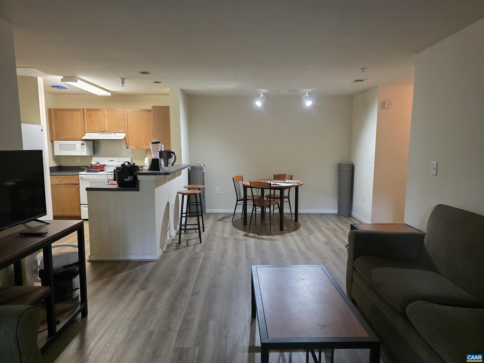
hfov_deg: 73.9
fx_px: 322
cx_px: 242
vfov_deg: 58.9
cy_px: 182
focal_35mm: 23
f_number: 1.7
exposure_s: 1/120
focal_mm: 6.3
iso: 1000
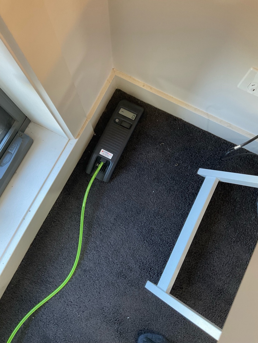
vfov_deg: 61.7
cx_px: 129
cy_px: 172
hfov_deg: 48.2
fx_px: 288
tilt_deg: -79.8
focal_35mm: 29
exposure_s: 1/50
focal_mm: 3
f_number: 1.8
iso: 125
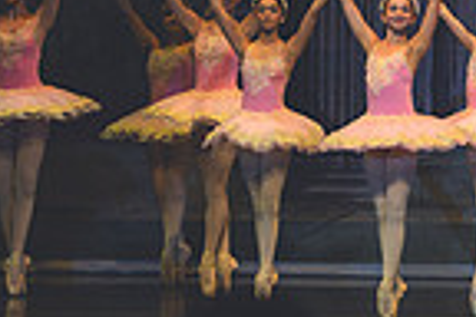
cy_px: 41
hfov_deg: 5.1
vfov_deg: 3.4
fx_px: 5328
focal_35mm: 403
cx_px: 678
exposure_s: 1/500
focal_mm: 100
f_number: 2.8
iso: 1000
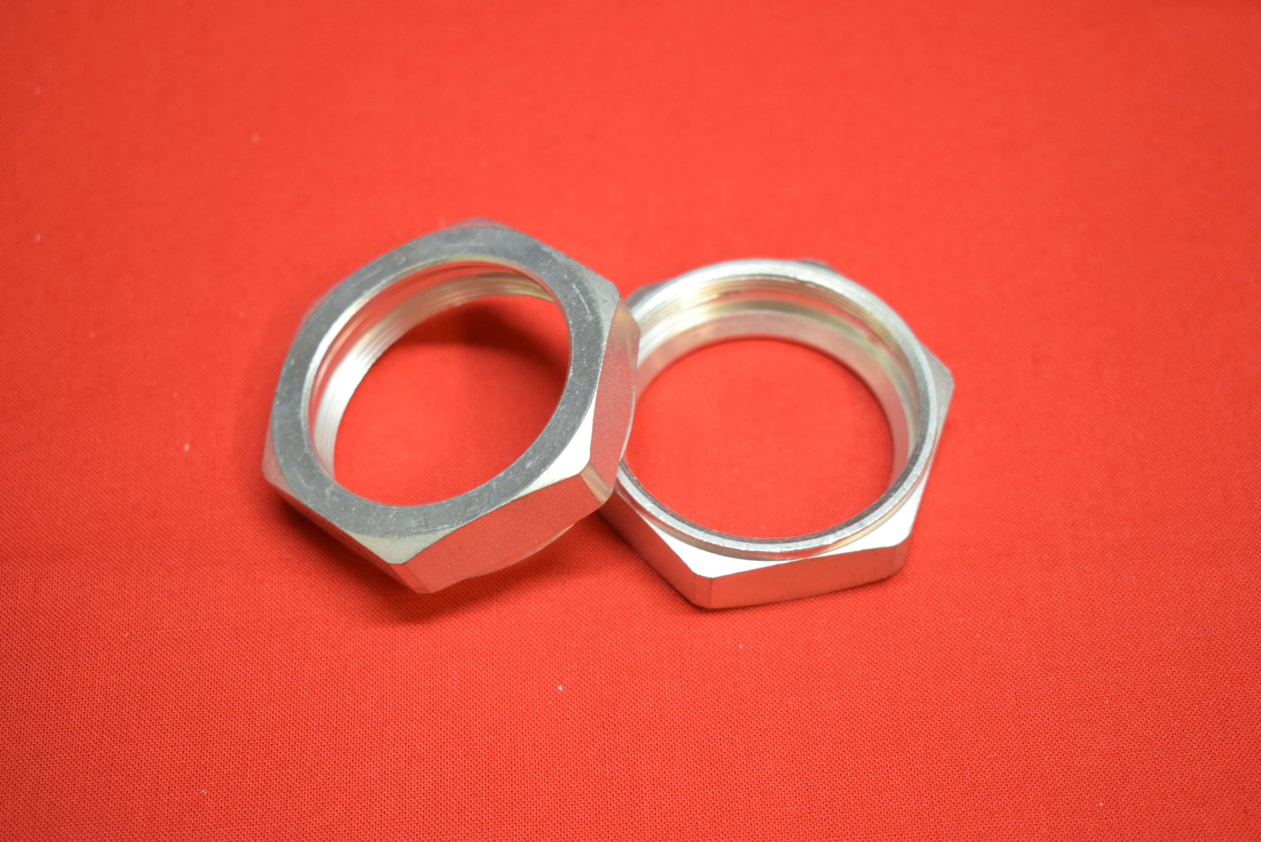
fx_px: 1997
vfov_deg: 23.8
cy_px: 421
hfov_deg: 35.0
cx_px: 630
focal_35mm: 57
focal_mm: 38
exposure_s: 1/60
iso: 1000
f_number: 5
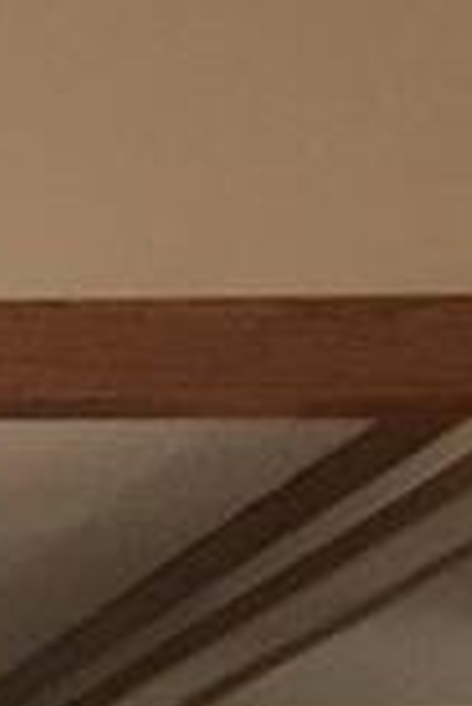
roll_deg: -0.9
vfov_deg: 6.3
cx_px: -1645
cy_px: 1929
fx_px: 6024
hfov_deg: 4.1
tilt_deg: -3.6
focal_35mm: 307
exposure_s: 1/15
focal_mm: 4.15
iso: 200
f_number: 2.2
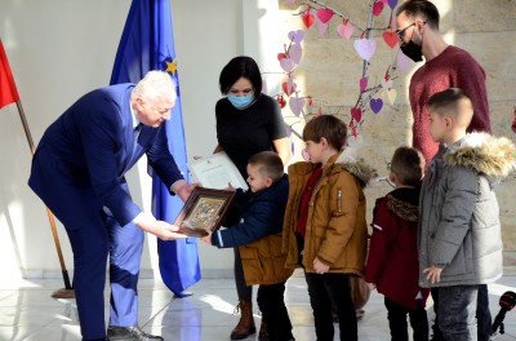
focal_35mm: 72
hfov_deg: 28.2
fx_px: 1029
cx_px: 258
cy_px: 170
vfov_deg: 18.8
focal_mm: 48
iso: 1000
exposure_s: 1/320
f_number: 9
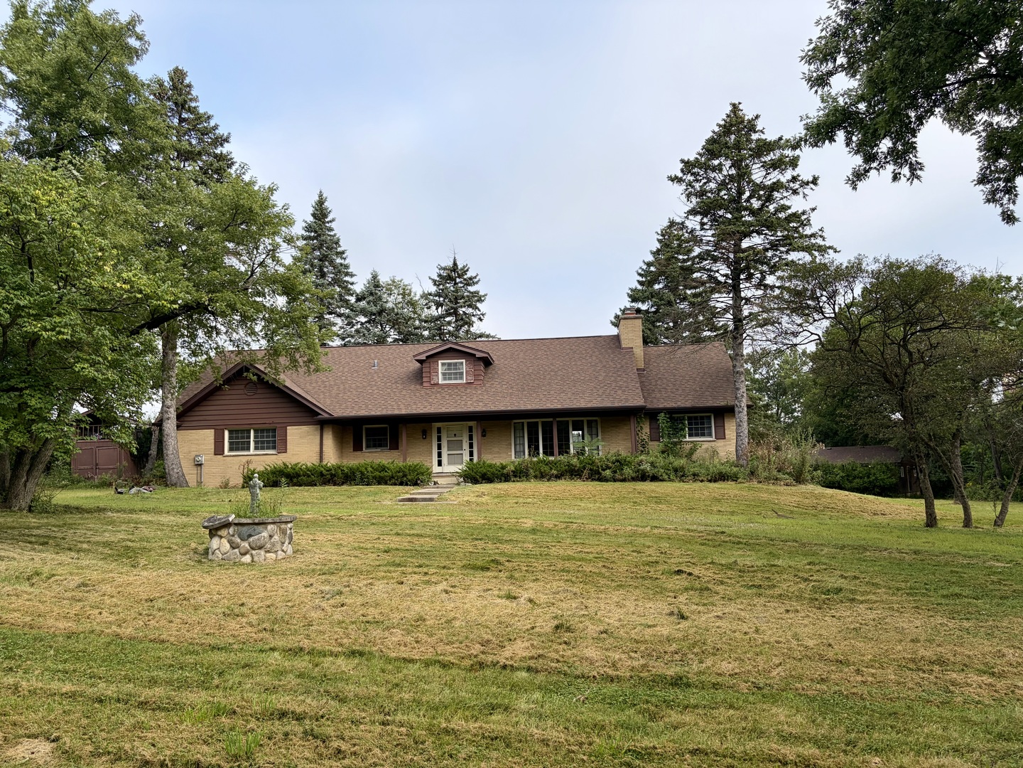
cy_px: 384
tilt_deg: +6.8
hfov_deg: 67.3
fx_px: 768
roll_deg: +2.2
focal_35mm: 26
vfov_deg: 53.1
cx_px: 512
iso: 50
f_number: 1.6
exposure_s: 1/1048
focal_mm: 5.96
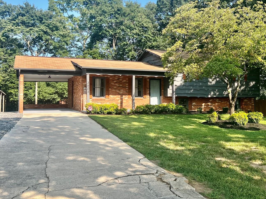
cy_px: 80
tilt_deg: +3.1
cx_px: 174
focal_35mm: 41
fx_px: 315
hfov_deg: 45.2
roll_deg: +0.0
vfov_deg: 35.0
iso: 50
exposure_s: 1/2299
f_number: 1.5
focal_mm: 5.7
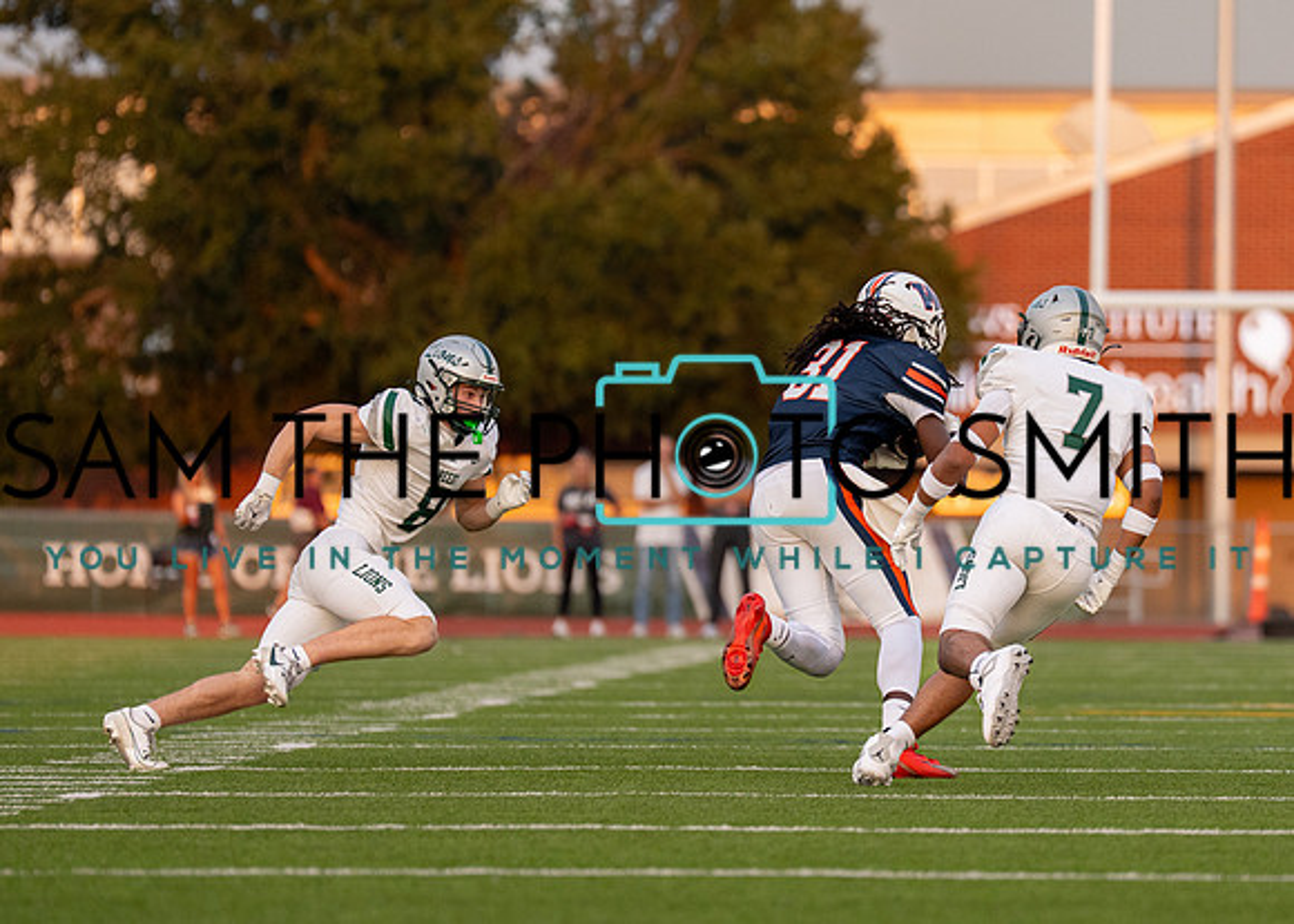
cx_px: 875
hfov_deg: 5.6
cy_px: 429
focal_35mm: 360
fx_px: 13212
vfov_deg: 4.0
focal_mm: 200
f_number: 2.8
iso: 800
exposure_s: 1/2500
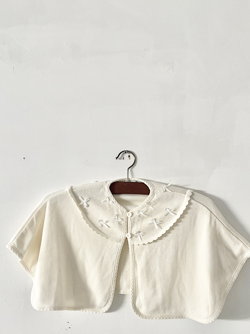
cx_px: 139
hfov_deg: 36.8
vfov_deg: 47.1
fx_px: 375
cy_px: 224
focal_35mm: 39
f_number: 1.6
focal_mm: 5.96
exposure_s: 1/118
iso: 125
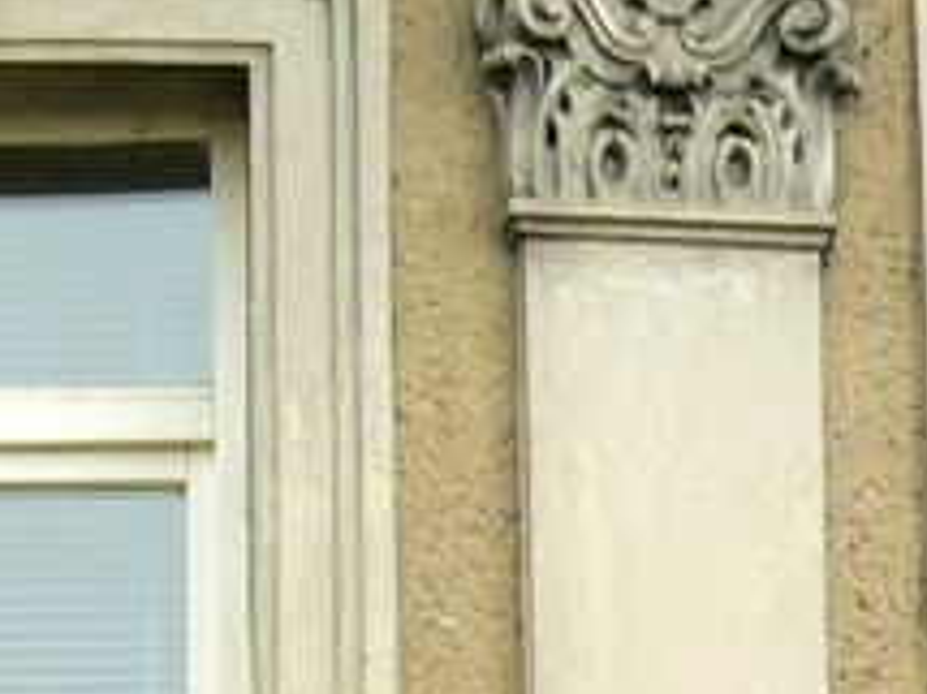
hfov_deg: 3.6
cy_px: 853
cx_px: -216
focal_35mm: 553
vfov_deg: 2.7
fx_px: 14801
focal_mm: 15.5
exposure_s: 1/60
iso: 100
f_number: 4.6
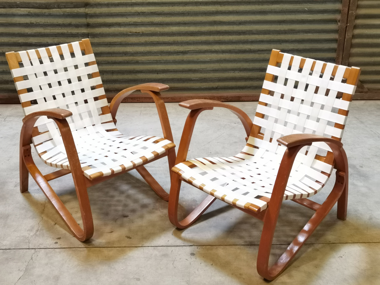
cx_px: 190
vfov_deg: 33.6
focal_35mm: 43
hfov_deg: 43.9
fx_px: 472
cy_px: 142
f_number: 1.9
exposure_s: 1/33.3
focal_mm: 6.71
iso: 320
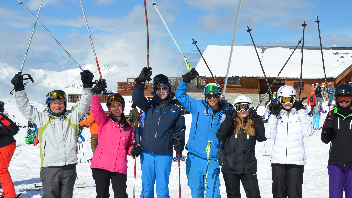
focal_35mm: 64
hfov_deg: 32.6
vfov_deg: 18.8
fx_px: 597
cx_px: 224
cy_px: 106
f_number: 10
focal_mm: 32
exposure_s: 1/400
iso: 100
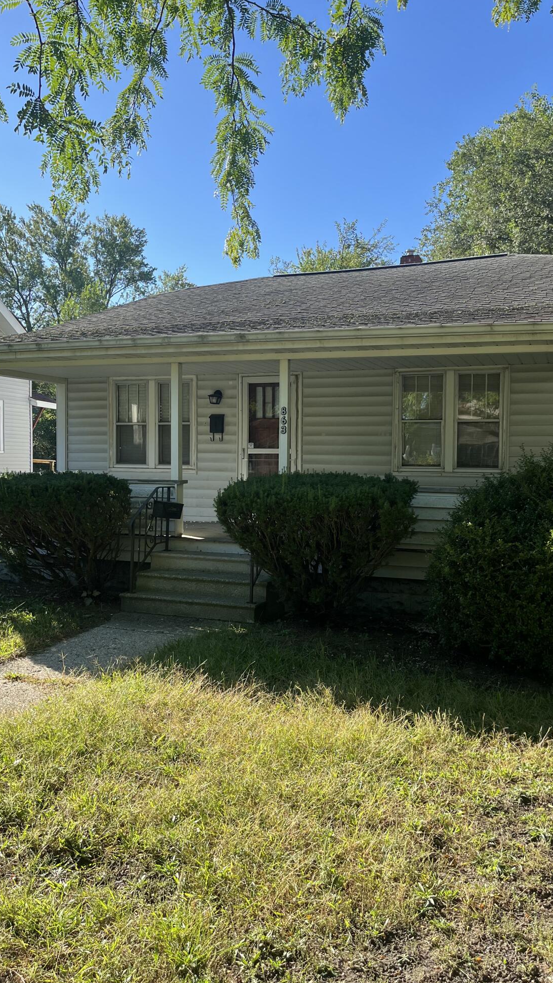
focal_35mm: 29
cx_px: 307
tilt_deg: -1.4
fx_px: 756
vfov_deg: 66.1
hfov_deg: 40.1
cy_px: 489
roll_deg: -1.8
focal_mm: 5.1
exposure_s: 1/1117
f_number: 1.6
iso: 50
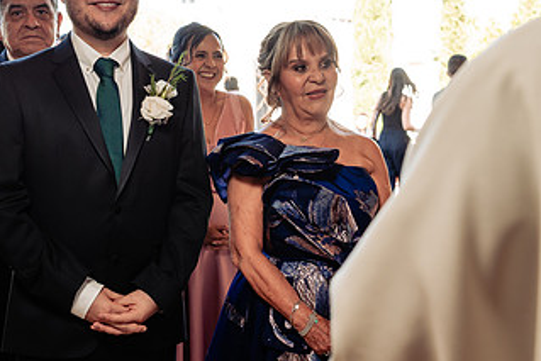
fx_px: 977
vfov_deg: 20.9
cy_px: 147
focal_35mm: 65
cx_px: 234
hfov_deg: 30.9
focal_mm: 35
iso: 250
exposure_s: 1/160
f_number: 4.5
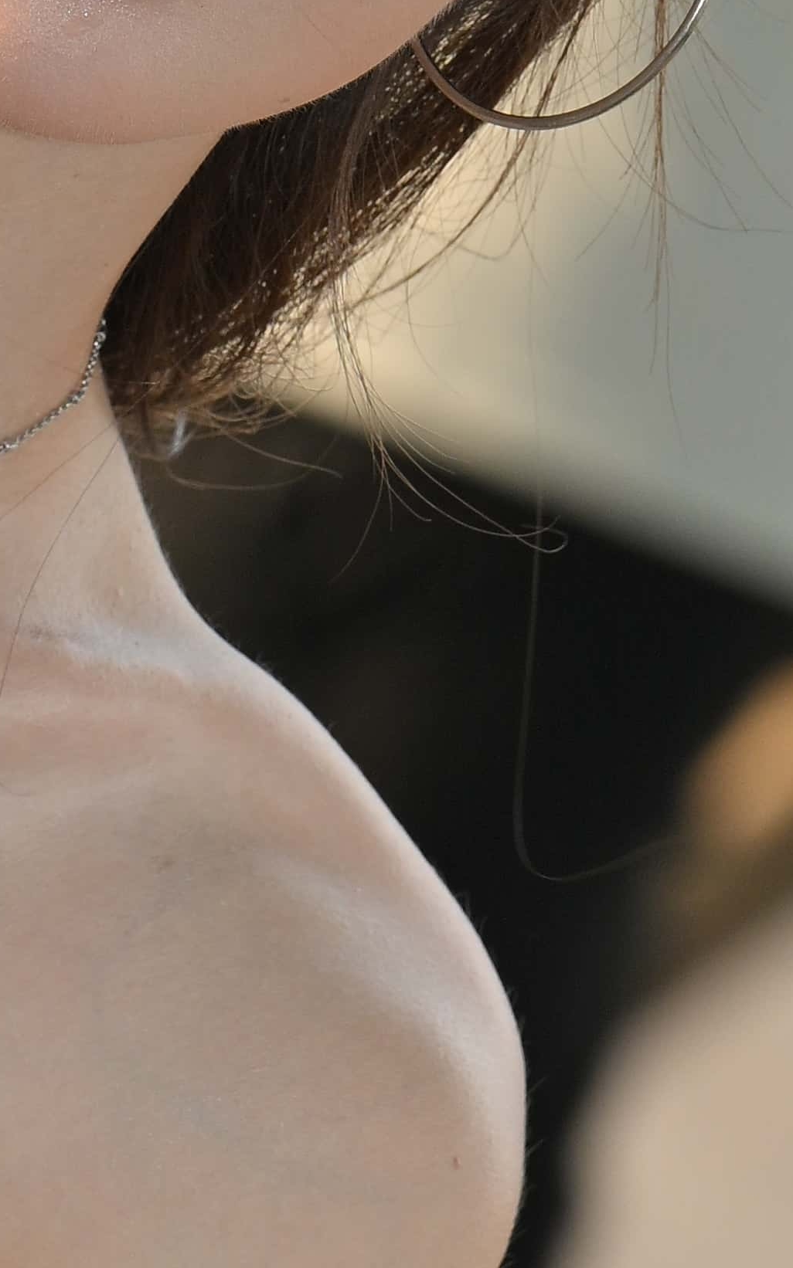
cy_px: 639
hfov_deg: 1.4
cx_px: -69
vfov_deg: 2.2
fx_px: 32787
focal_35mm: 948
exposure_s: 1/250
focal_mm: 185
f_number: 7.1
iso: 250
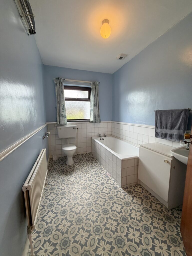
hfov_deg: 85.7
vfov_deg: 102.1
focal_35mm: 14
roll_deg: -0.1
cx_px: 96
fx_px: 104
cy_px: 128
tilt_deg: -7.7
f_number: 2.2
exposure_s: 1/100
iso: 160
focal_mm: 2.22
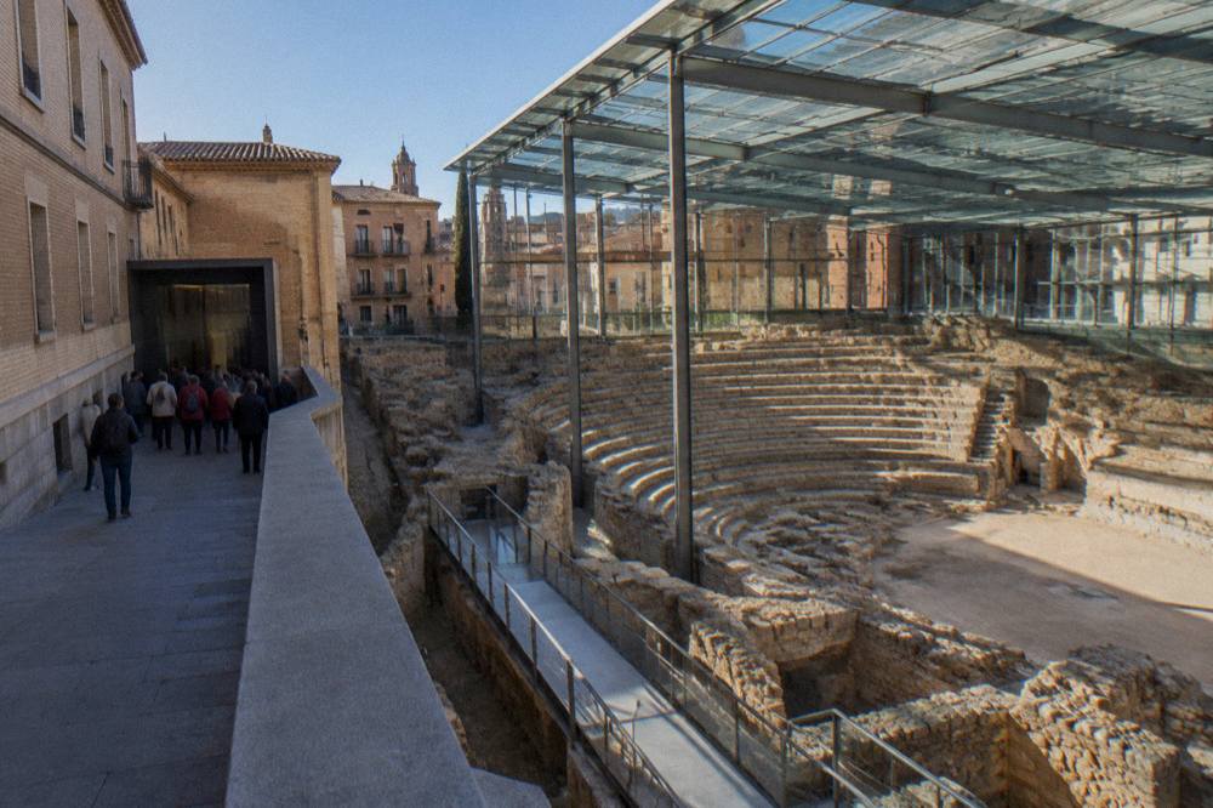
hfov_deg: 54.5
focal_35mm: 35
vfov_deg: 37.8
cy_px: 404
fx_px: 1179
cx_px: 606
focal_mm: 35
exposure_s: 1/50
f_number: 9
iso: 2000
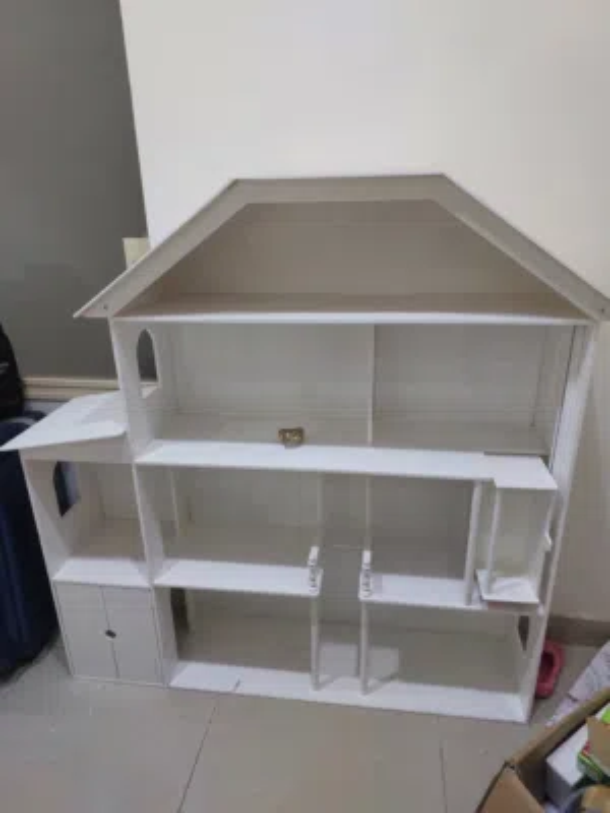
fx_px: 540
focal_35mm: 23
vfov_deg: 73.9
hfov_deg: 58.9
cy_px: 406
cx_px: 305
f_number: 1.8
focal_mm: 5.06
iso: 200
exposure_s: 1/100
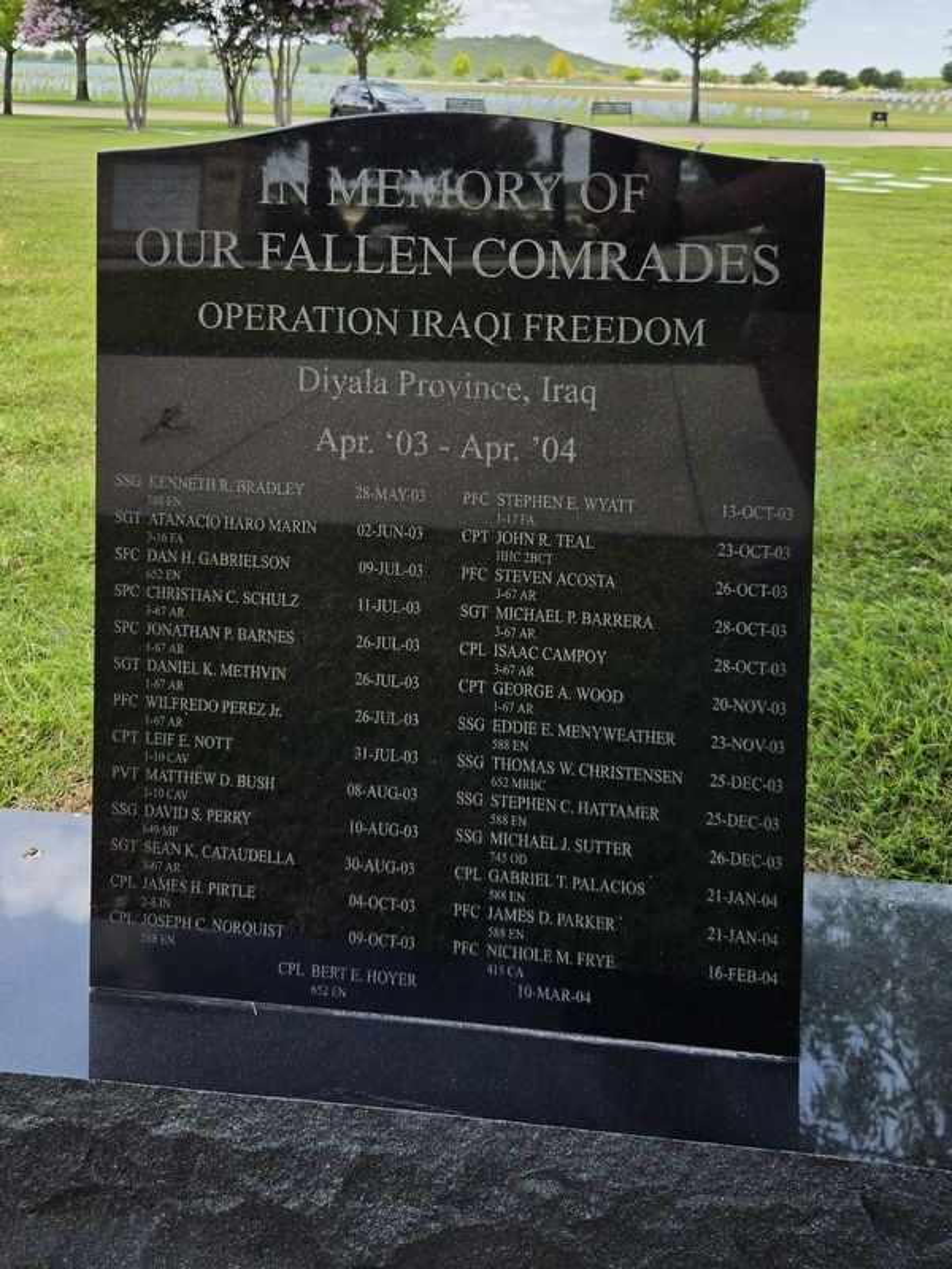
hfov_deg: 58.9
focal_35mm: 23
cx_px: 476
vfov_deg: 73.9
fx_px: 843
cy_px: 634
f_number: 1.8
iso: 80
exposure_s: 1/2686
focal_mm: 5.4
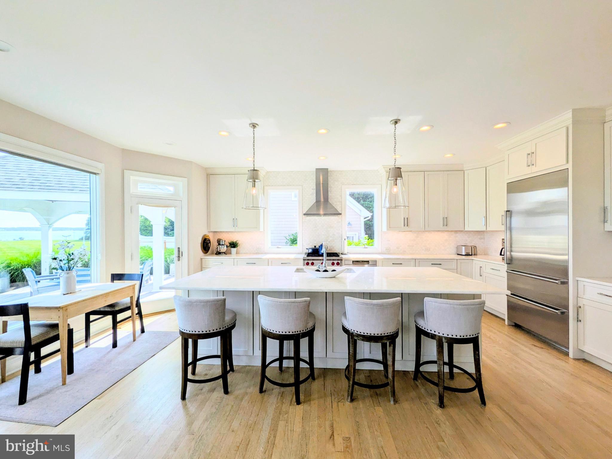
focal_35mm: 14
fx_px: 248
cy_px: 230
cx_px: 306
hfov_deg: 102.1
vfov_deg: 85.7
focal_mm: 1.85
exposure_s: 1/883
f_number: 2.2
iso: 65
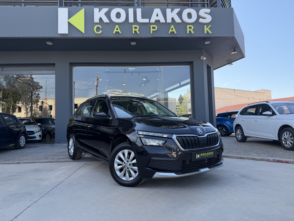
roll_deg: +2.6
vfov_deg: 56.8
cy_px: 110
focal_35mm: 24
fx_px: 204
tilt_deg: +4.3
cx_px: 147
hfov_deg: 71.6
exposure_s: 1/1211
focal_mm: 6.76
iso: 100
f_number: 1.78
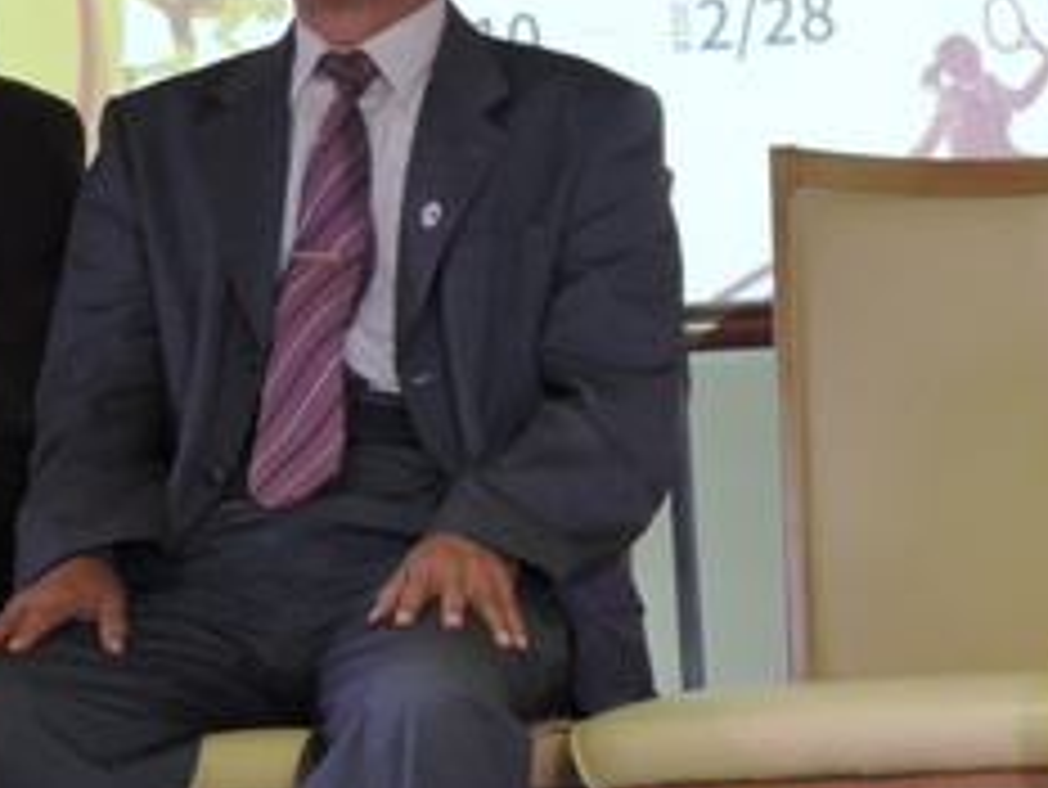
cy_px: 299
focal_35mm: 270
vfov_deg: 5.5
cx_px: 931
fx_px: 8178
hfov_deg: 7.3
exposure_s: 1/25
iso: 400
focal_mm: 16
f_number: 4.1
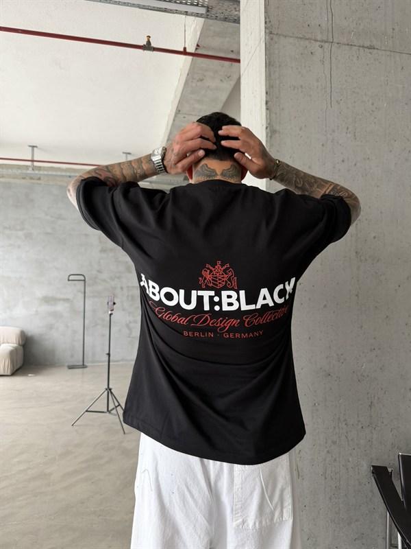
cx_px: 206
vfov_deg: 71.6
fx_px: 380
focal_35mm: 24
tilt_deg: +2.6
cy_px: 274
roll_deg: -0.4
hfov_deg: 56.8
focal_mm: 6.76
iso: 160
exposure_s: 1/121
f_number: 1.78
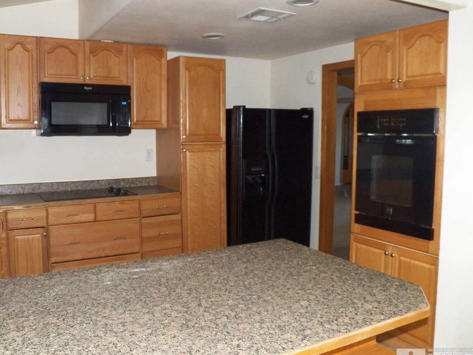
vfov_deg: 44.1
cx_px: 208
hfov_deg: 56.7
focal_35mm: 32
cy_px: 169
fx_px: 437
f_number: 2.8
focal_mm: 4.9
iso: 400
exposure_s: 1/30
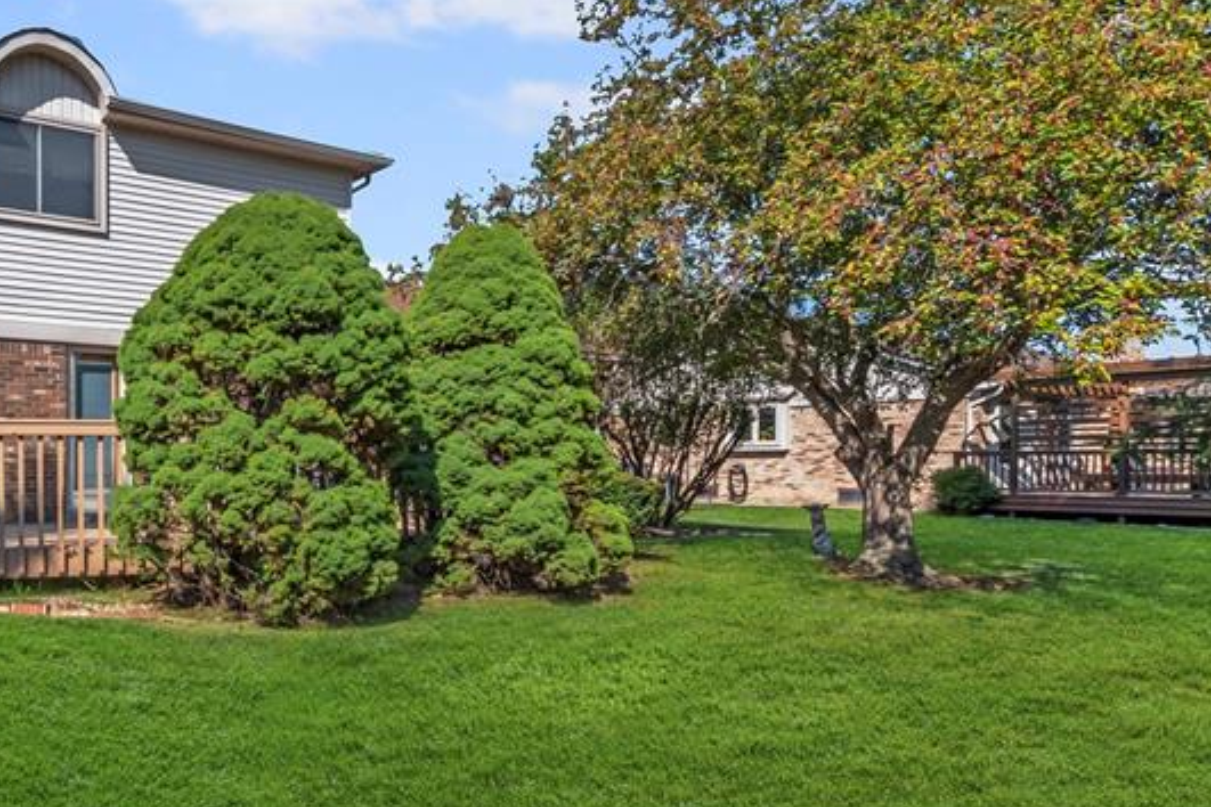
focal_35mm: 27
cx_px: 228
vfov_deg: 47.7
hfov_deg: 61.4
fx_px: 908
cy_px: 483
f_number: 10
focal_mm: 14
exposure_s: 1/320
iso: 400
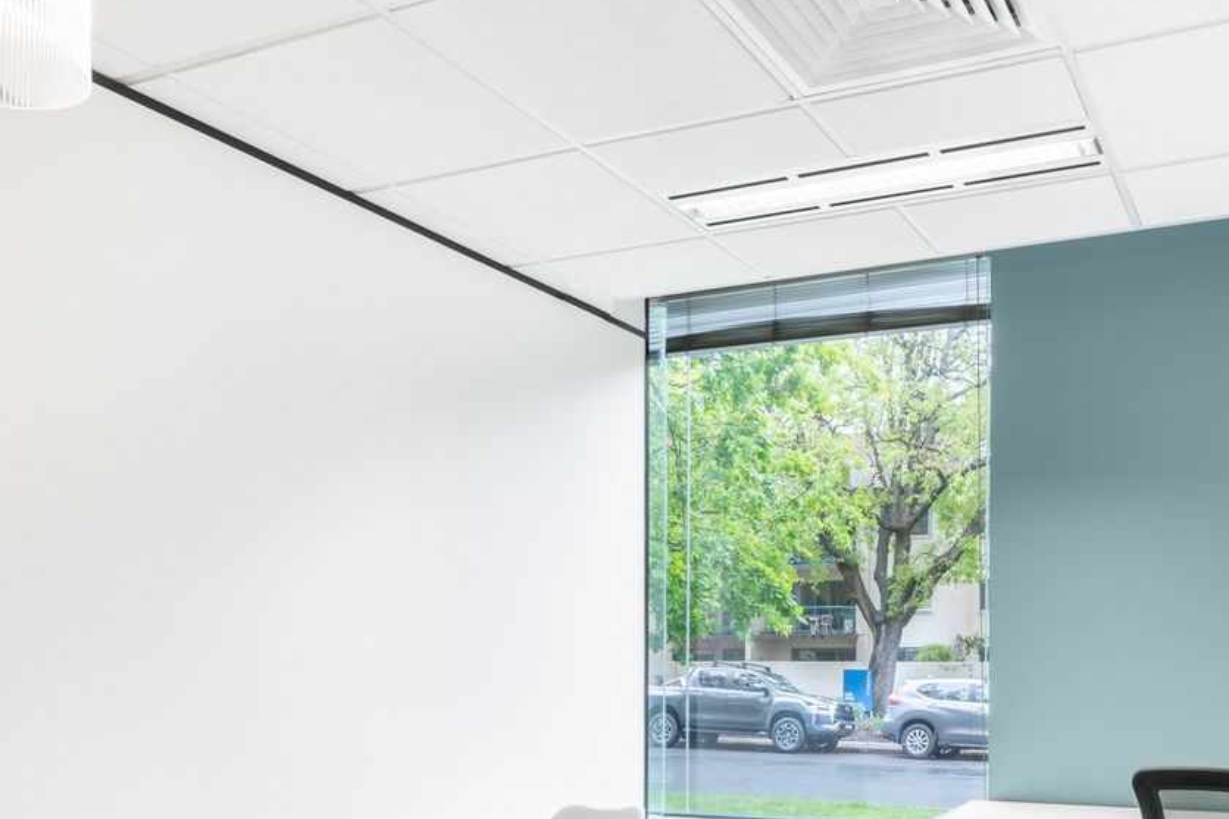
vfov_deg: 40.5
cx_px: 916
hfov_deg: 57.4
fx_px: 1058
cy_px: 660
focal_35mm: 31
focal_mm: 18
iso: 200
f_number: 13
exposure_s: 1/40
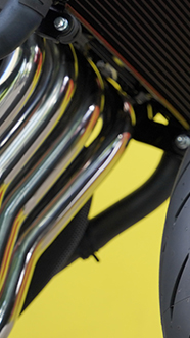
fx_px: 1684
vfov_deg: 11.4
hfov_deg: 6.1
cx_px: 508
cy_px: 281
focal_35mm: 188
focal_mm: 49.5
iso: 320
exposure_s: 1/400
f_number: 2.8
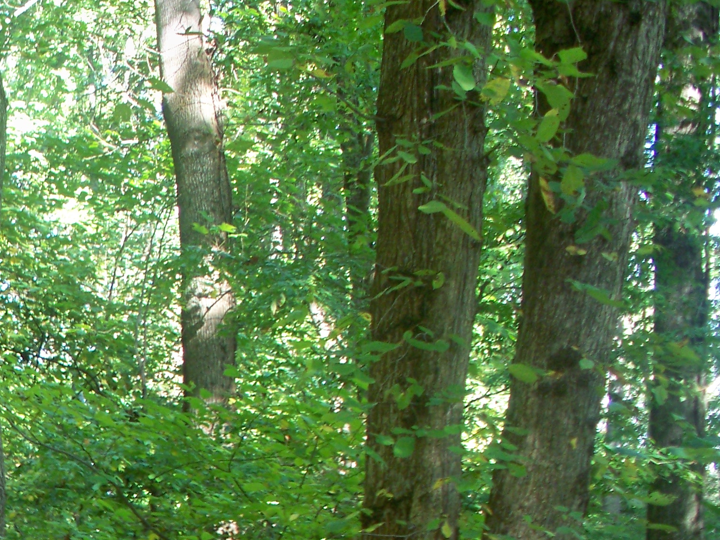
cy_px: 748
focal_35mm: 100
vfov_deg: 14.1
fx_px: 2080
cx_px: -256
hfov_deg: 18.1
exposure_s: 1/30
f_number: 2.8
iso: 80
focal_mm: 7.54
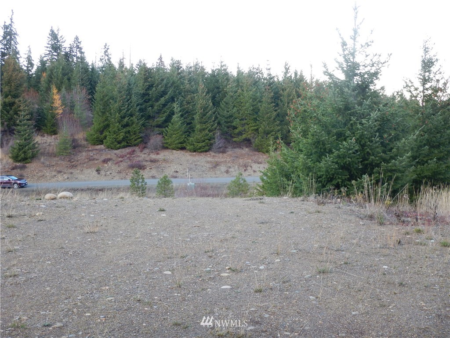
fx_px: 624
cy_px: 169
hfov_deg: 39.7
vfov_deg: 30.3
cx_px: 225
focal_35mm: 48
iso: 125
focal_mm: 8.5
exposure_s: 1/50
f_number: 4.3
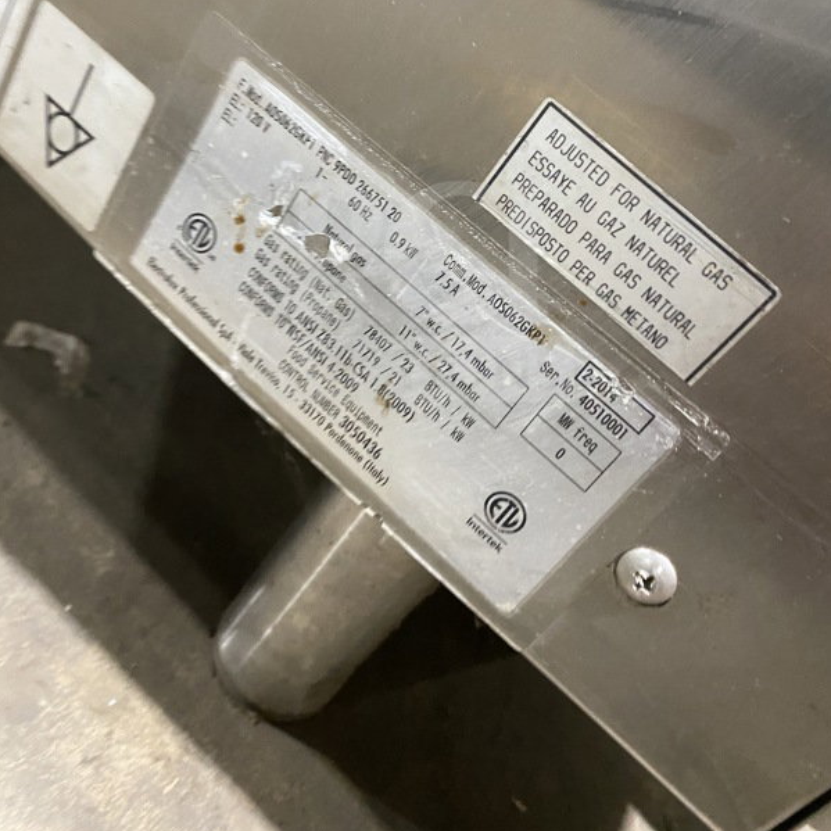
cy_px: 292
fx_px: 815
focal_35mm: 30
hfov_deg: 54.0
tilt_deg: -26.1
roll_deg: -35.2
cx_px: 418
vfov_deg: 53.2
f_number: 1.8
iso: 500
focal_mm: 4.25
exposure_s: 1/40
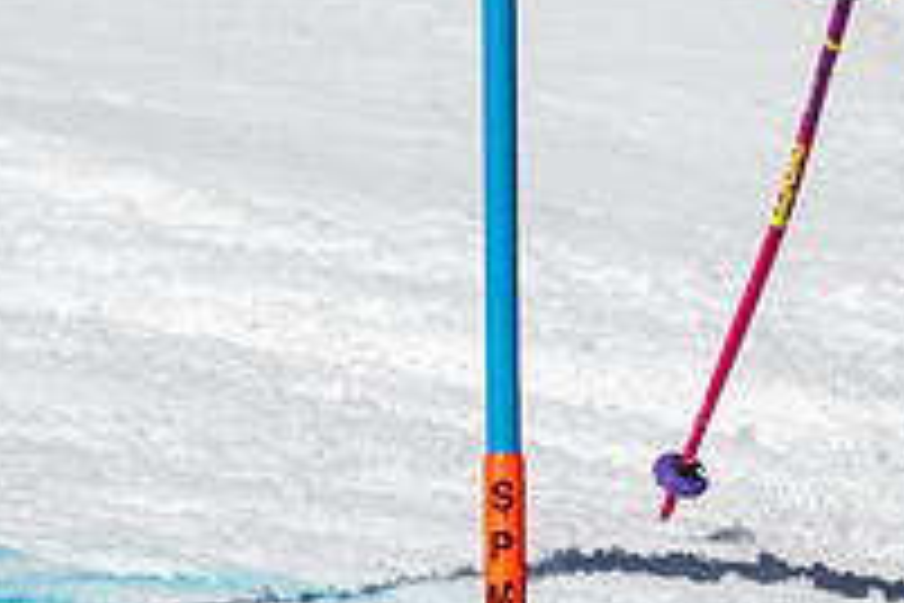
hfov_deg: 1.0
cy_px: -33
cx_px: 1037
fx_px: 50997
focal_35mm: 2031
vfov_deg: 0.7
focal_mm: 400
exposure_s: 1/2000
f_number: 8
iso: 200
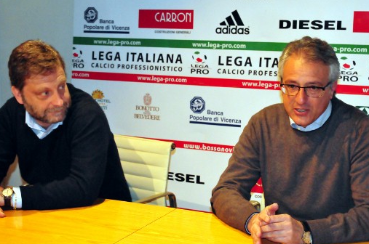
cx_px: 191
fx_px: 737
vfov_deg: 18.8
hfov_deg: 28.1
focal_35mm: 72
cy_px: 106
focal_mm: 38
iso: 3200
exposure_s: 1/80
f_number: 7.1
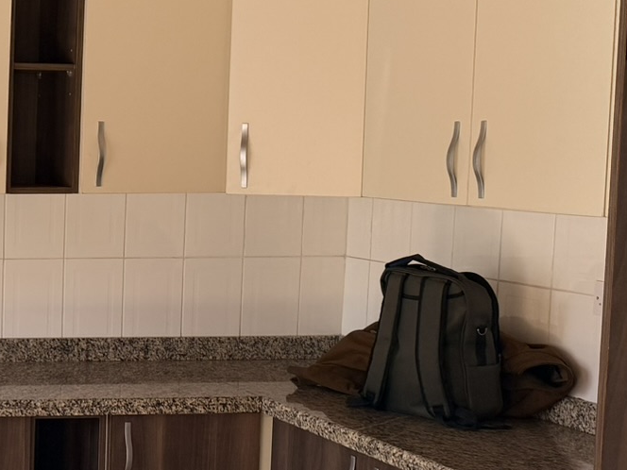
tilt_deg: -4.9
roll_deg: -0.5
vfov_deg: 19.9
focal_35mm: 74
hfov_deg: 22.6
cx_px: -252
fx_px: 1340
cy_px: 235
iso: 125
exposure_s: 1/206
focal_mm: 6.76
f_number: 1.78
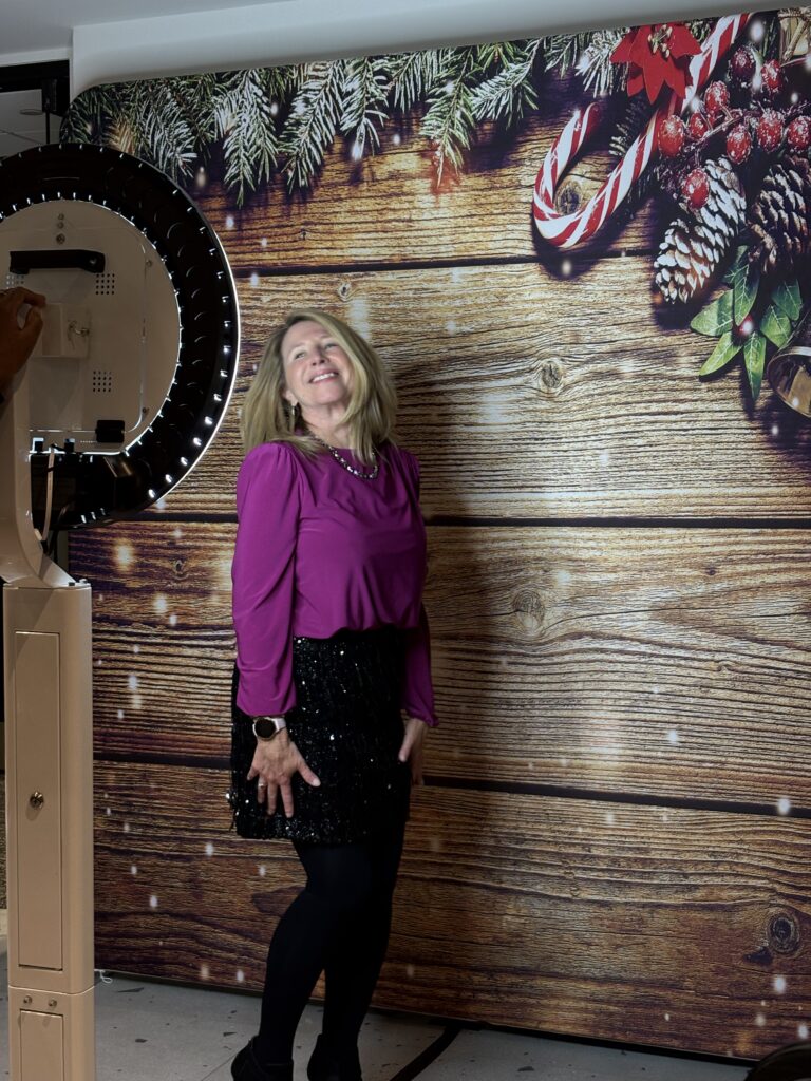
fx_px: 1624
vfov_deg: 36.8
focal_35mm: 52
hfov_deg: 28.0
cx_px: 406
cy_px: 540
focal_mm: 5.96
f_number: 1.6
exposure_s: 1/60
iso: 64
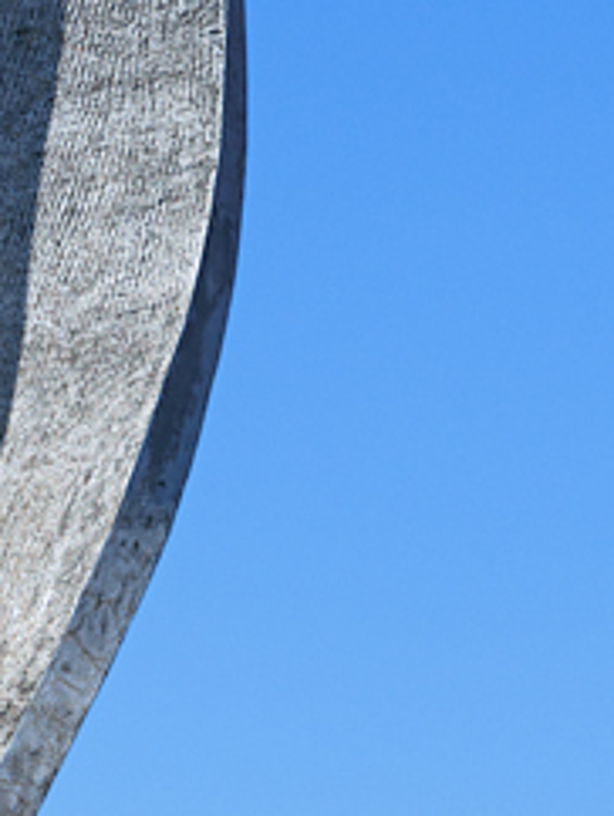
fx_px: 5312
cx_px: -300
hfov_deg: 6.5
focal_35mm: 225
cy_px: 897
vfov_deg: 8.7
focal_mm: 42
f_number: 5
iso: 140
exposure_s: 1/2000
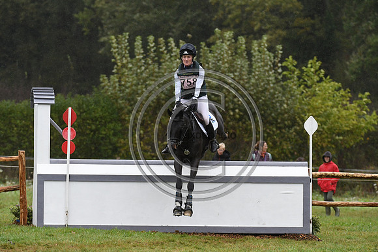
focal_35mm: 360
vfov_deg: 3.8
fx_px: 3781
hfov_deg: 5.7
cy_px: 126
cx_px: 189
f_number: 4.5
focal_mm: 240
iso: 1400
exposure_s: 1/1250
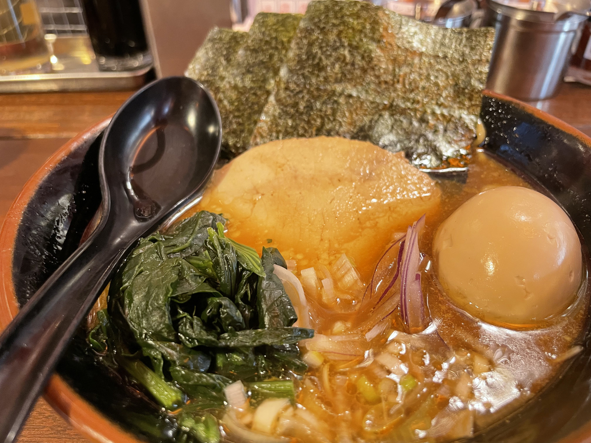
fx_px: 444
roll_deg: +0.1
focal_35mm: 26
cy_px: 222
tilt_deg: -38.4
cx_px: 296
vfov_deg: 53.1
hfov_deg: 67.3
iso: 200
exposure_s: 1/50
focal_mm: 4.2
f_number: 1.6
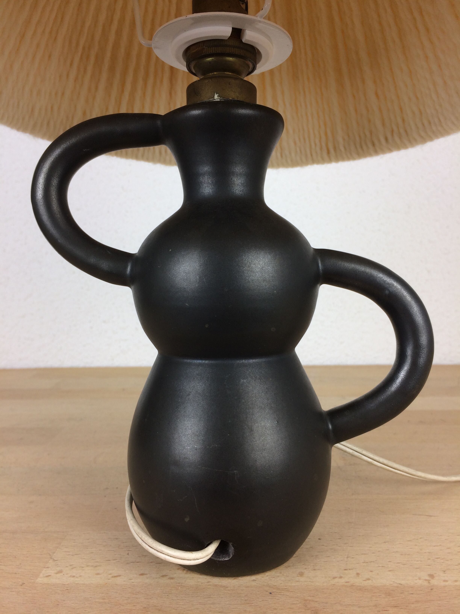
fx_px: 514
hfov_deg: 48.2
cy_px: 307
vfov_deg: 61.7
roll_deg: +2.4
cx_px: 230
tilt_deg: -6.3
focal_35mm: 29
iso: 32
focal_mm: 4.15
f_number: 2.2
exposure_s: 1/50
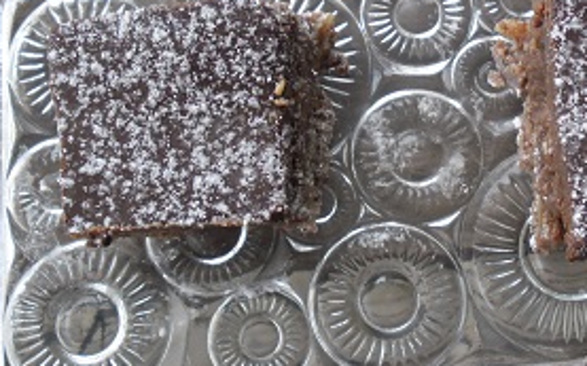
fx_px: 992
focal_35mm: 62
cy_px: 110
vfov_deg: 20.8
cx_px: 409
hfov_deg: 32.6
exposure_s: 1/53
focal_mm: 4.9
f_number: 3.5
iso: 100
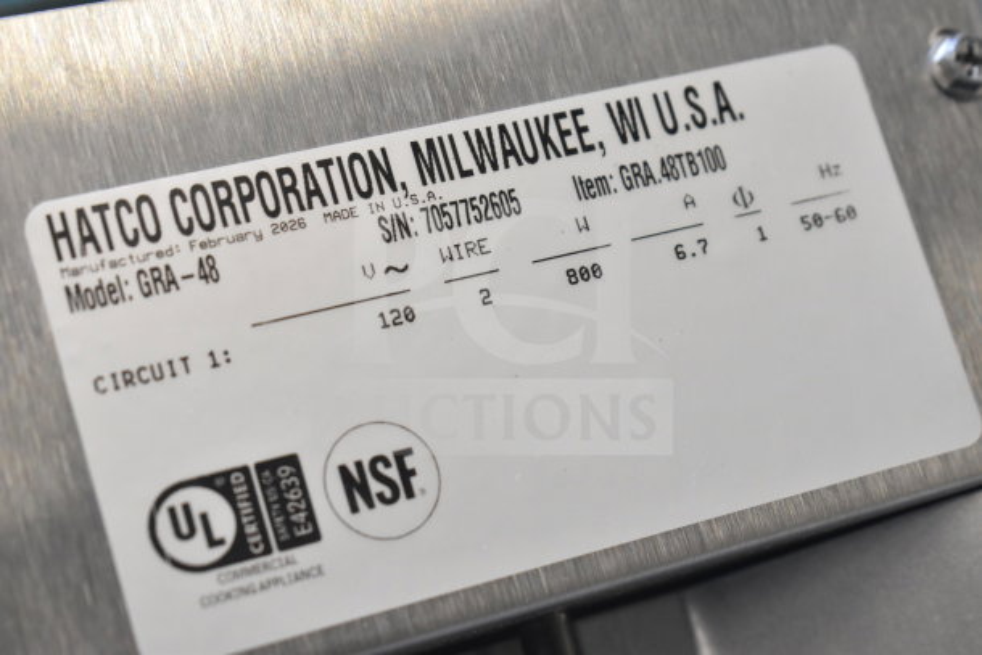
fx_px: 2251
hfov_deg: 24.6
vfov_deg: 16.6
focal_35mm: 82
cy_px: 328
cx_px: 491
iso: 1800
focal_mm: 55
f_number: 5.6
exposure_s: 1/100
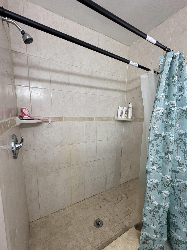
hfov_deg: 81.7
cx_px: 95
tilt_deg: -9.0
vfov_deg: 98.1
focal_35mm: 15
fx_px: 108
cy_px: 132
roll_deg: -1.6
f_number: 2.2
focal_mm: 2.22
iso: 200
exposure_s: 1/120
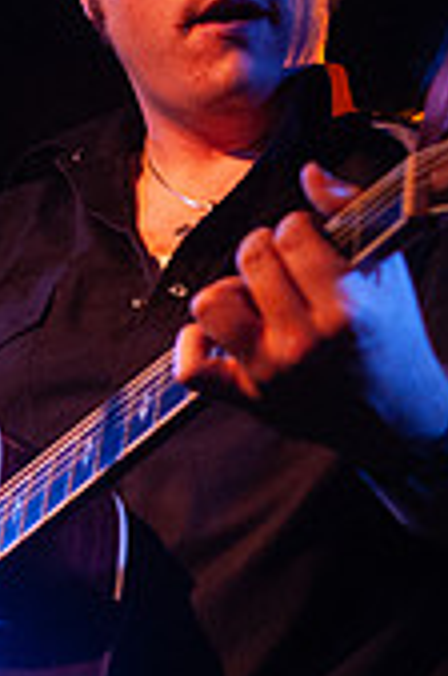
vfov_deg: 12.9
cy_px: 400
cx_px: 206
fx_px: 2999
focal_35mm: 160
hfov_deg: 8.5
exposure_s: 1/60
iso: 800
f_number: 2.8
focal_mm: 40
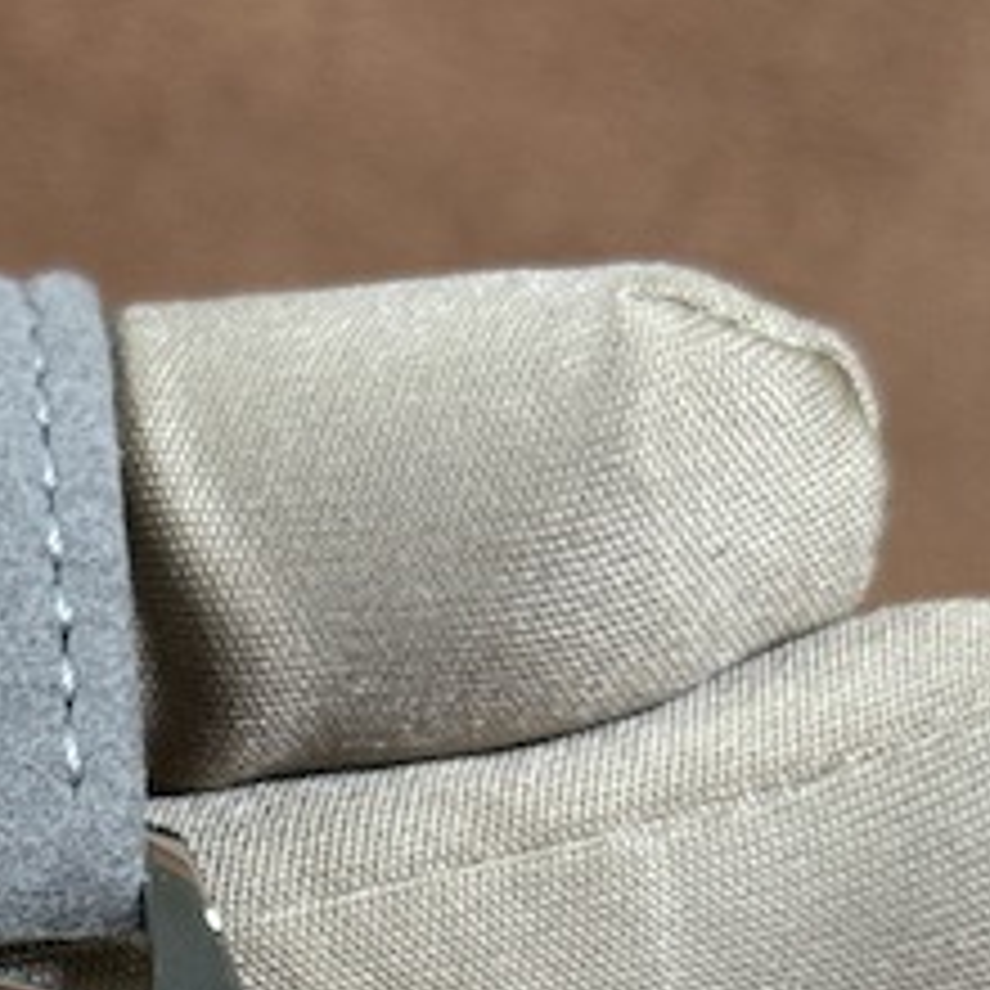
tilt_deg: -26.9
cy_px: 1310
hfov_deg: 11.1
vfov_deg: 11.1
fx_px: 4983
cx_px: -207
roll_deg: -1.6
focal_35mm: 154
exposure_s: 1/54
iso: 80
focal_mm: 6.76
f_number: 1.78
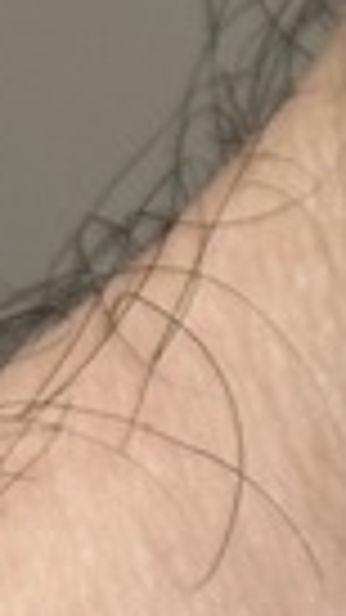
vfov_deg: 4.3
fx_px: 7997
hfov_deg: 2.4
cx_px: 2018
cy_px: -1052
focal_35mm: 490
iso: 50
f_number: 1.78
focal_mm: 6.86
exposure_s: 1/100
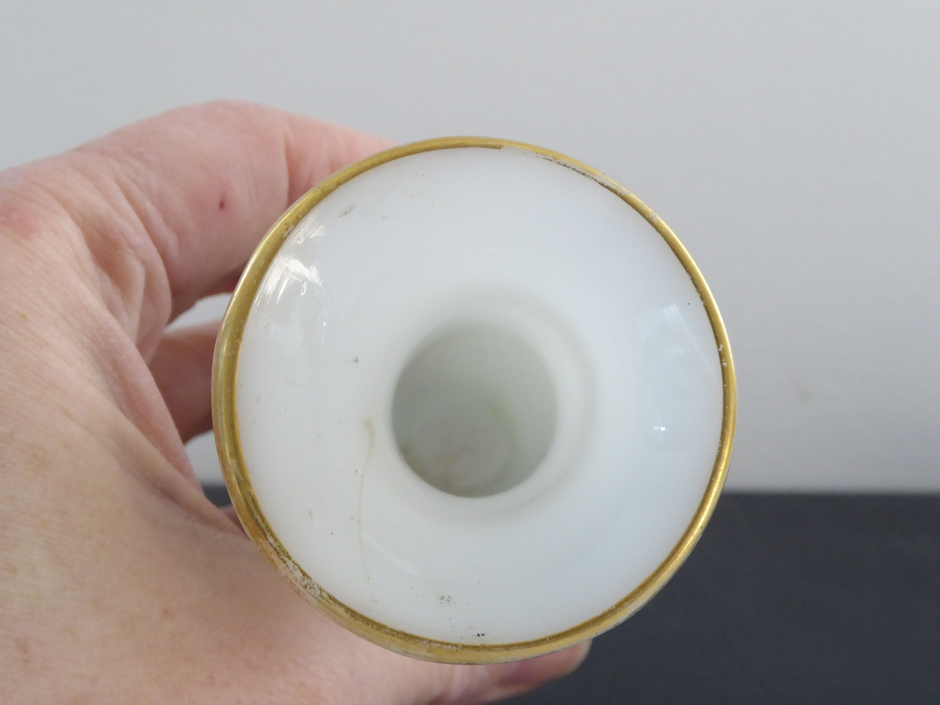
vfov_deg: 29.7
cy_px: 352
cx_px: 470
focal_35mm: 49
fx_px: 1331
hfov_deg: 38.9
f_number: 4
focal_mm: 8.4
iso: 400
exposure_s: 1/50
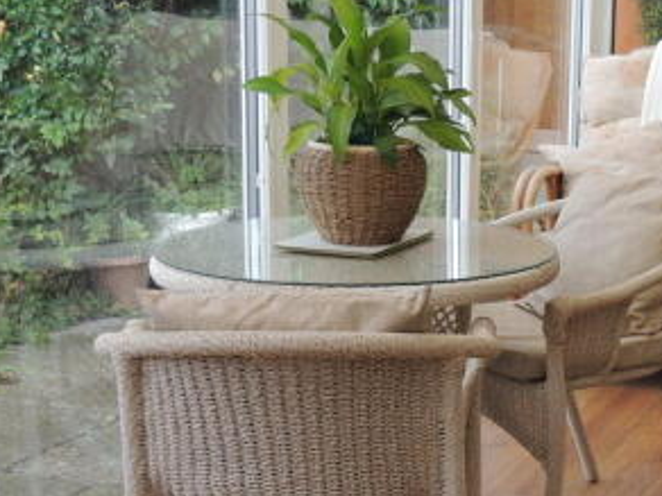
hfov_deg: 24.0
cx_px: 541
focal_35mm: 80
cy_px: 323
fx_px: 1530
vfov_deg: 18.4
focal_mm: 7.1
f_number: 3.3
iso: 100
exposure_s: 1/80
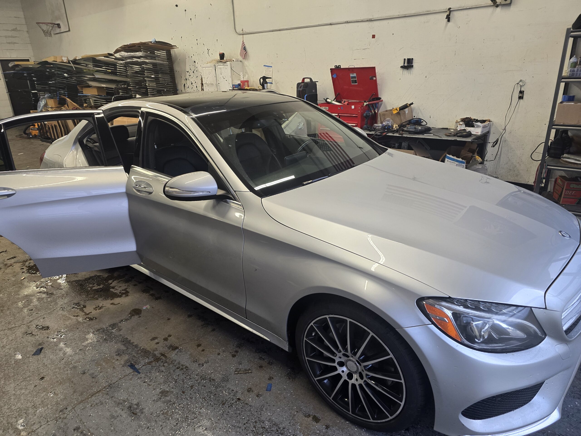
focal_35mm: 23
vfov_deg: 58.9
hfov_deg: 73.9
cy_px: 218
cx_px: 290
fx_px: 386
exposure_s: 1/120
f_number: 1.7
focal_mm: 6.3
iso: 125
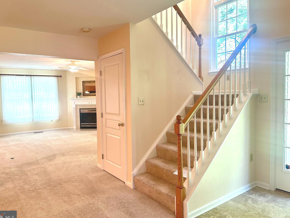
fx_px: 218
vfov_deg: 53.1
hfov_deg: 67.2
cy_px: 105
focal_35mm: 26
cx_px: 135
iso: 160
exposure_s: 1/120
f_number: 1.78
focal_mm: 6.86
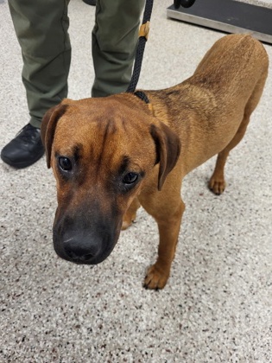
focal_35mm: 26
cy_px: 182
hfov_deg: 53.1
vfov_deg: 67.3
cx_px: 136
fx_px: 272
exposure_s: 1/60
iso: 250
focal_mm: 5.4
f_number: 1.8
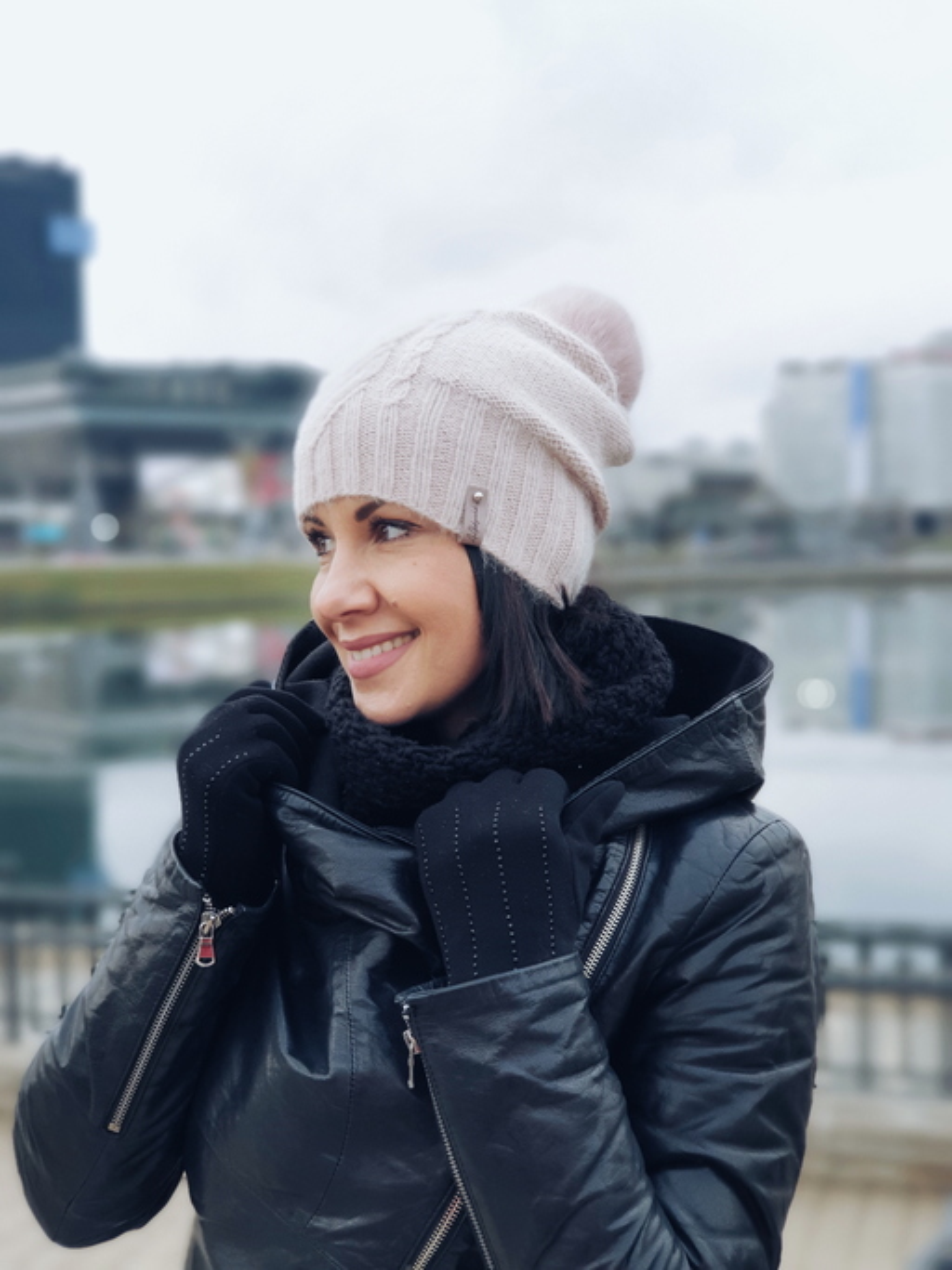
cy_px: 635
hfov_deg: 28.0
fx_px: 1907
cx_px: 476
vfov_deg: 36.8
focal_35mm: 52
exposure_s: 1/100
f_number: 2.4
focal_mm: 6
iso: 40
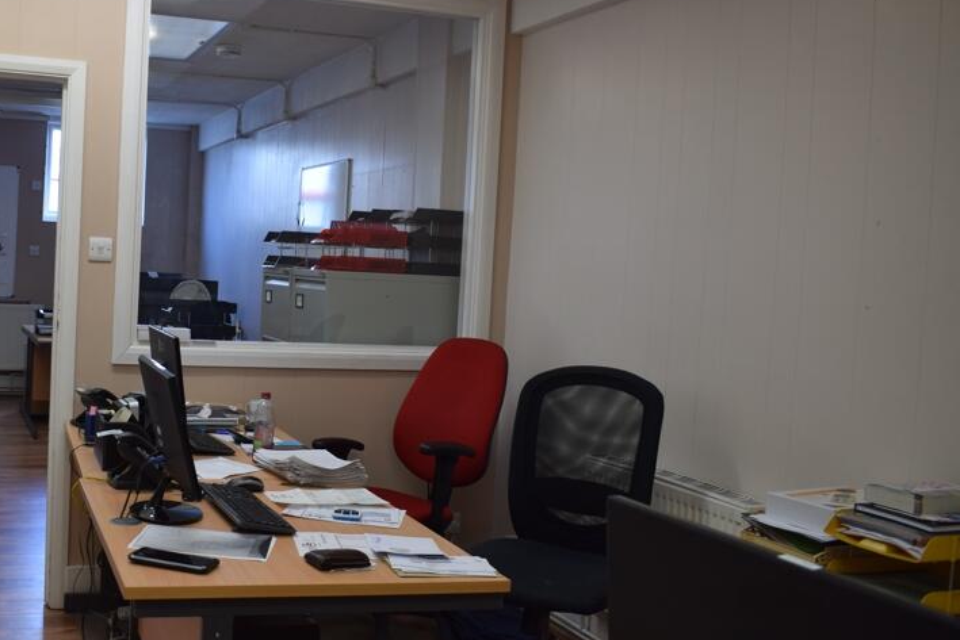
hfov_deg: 48.2
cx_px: 278
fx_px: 1040
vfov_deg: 34.2
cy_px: 312
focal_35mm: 39
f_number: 4.5
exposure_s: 1/80
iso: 400
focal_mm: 18
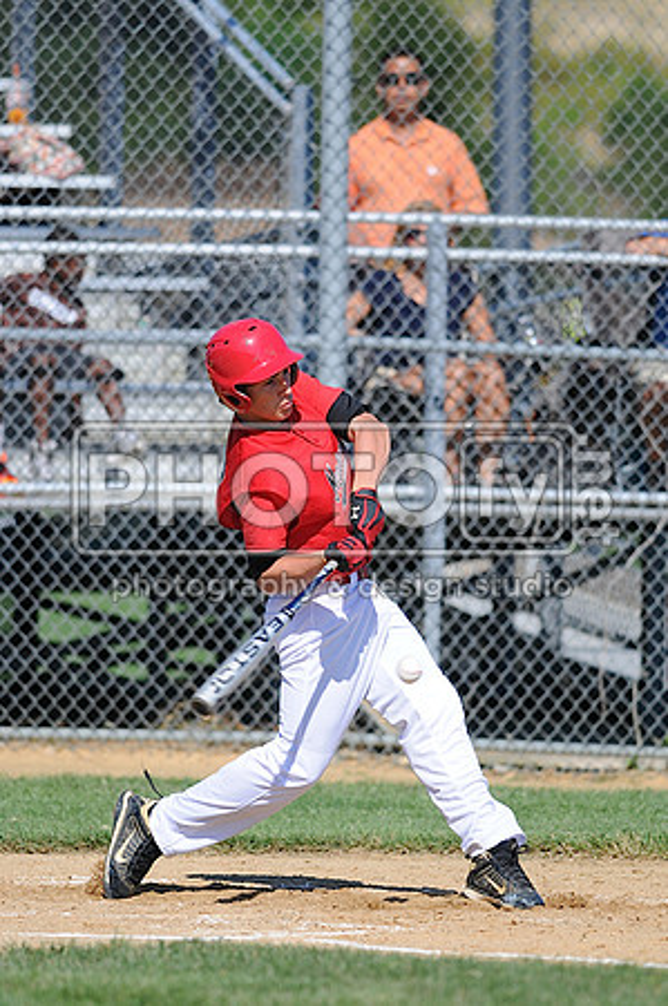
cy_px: 503
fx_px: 12553
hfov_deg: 3.0
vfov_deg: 4.6
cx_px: 334
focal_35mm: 450
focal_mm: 300
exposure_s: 1/2000
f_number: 4
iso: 200
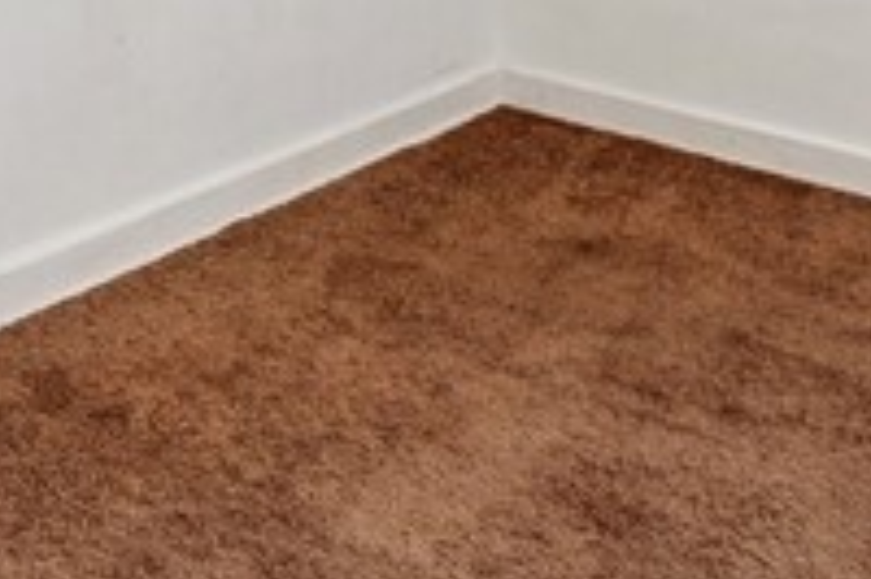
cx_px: 109
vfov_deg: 17.5
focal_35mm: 65
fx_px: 1571
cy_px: -416
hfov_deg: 29.8
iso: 200
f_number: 11
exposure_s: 1/13
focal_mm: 12
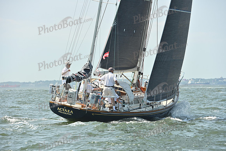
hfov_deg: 10.8
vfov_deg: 7.2
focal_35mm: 190
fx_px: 1193
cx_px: 113
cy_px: 76
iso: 320
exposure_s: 1/1250
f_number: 7.1
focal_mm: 190
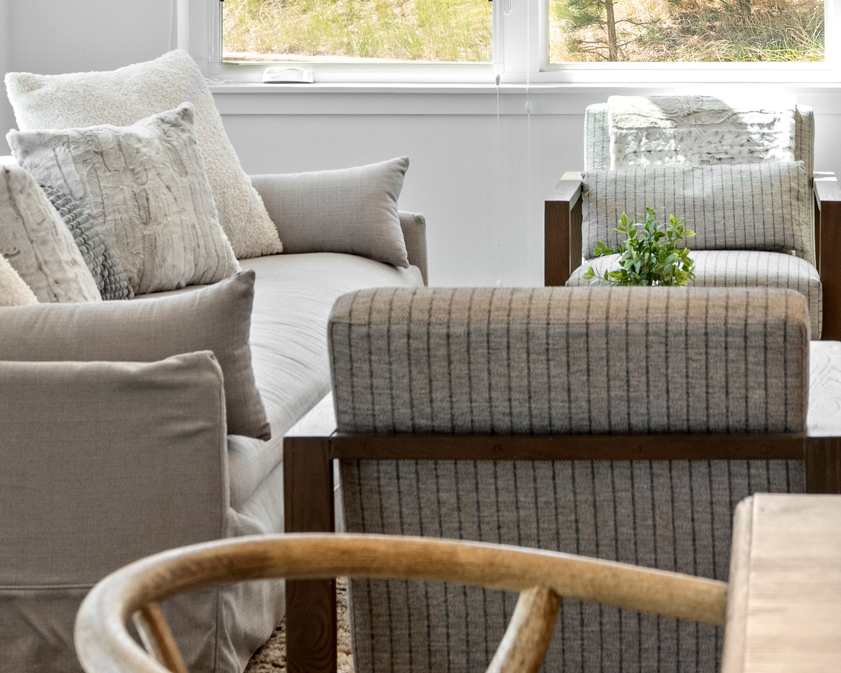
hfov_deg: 18.7
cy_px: -52
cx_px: 713
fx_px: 2526
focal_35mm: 101
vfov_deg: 14.8
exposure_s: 1/20
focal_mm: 34.5
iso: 640
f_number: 8
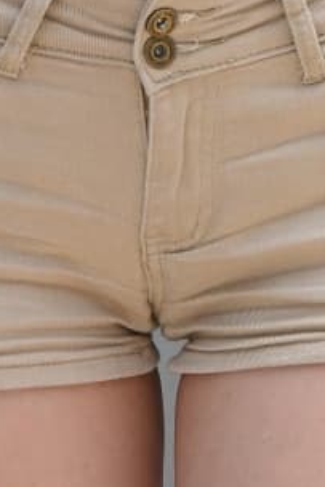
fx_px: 8318
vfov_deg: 3.3
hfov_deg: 2.2
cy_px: -357
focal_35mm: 615
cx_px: 134
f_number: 4.5
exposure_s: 1/800
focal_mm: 104
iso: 280
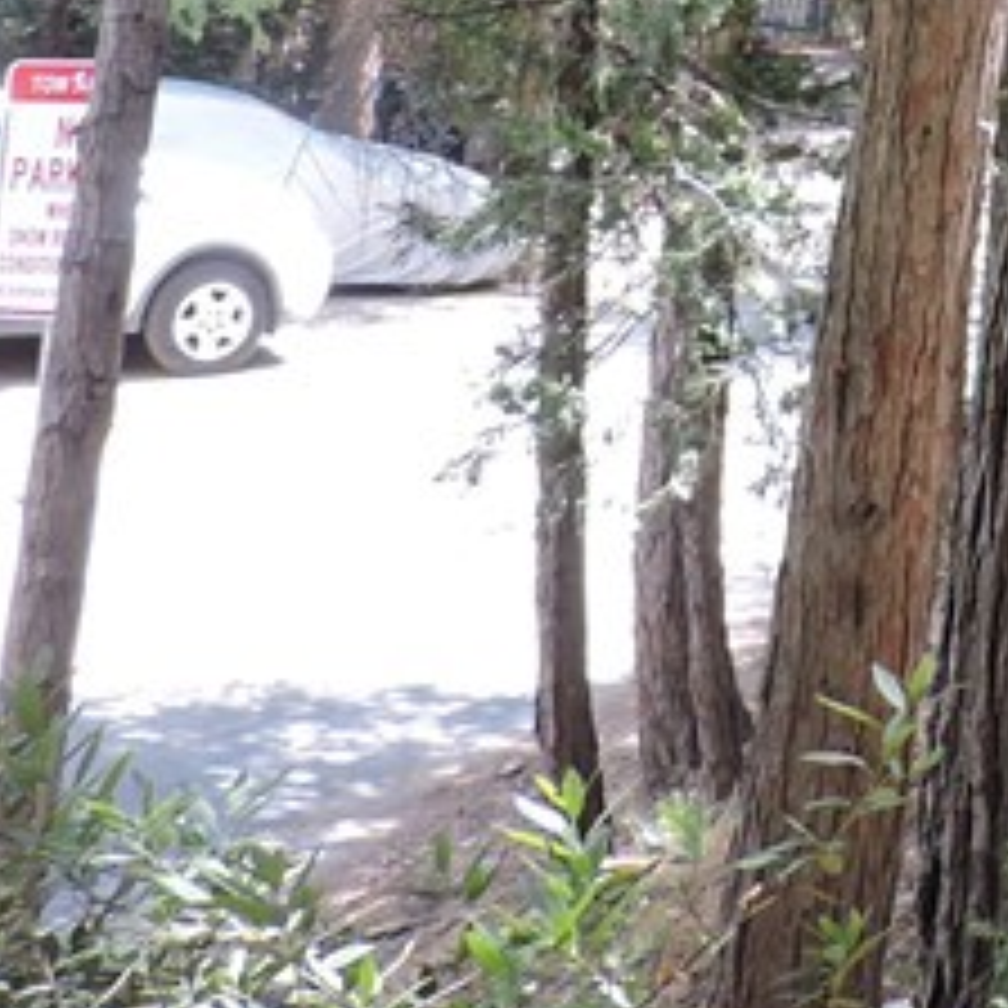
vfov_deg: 16.3
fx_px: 3196
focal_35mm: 97
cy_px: -508
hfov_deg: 16.5
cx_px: 1462
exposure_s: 1/60
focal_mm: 4.3
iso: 100
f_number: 3
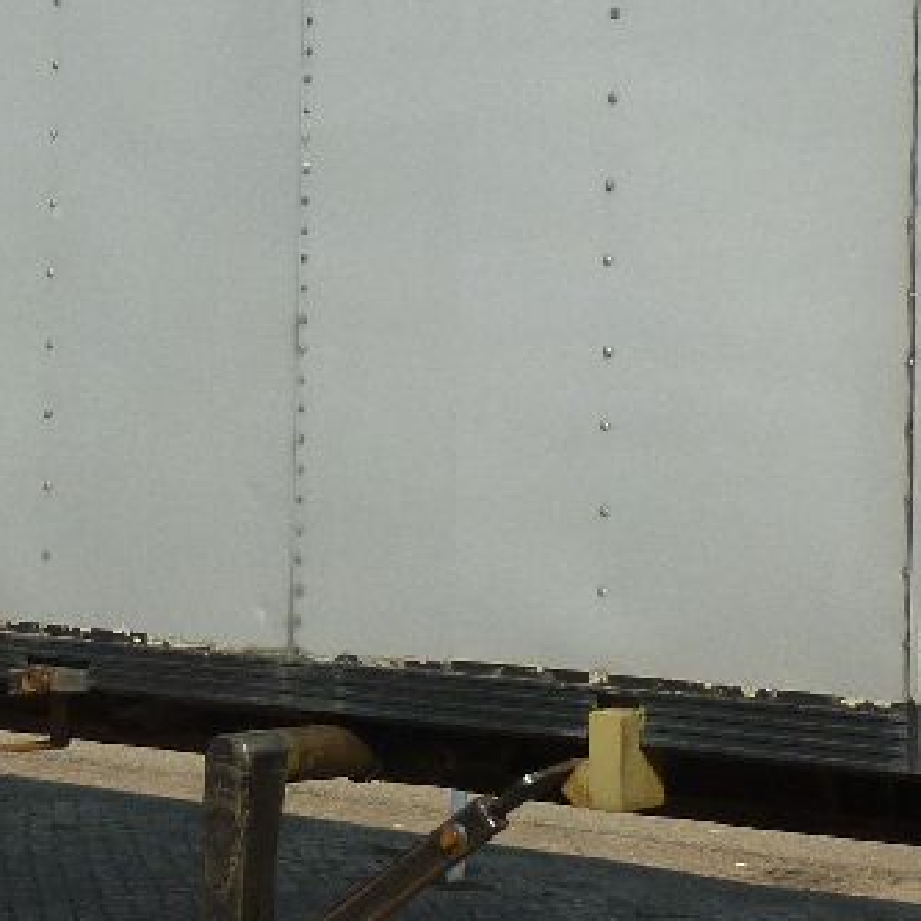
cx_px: 80
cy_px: 301
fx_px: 2860
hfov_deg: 18.0
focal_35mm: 95
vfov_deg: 18.2
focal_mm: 5
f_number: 10
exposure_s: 1/160
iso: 100
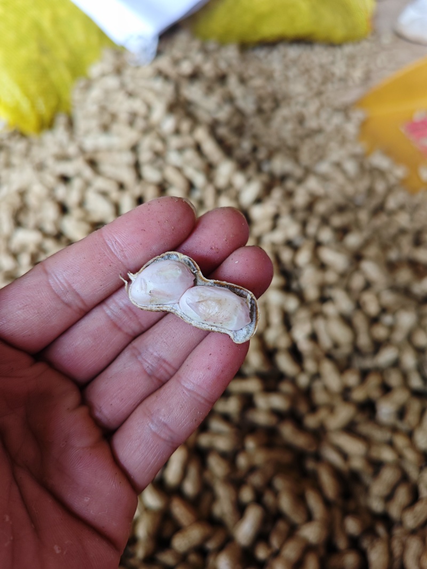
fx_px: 395
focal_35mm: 24
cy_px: 284
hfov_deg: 56.8
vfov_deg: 71.6
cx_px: 214
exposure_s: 1/121
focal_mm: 5.84
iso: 50
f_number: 1.6
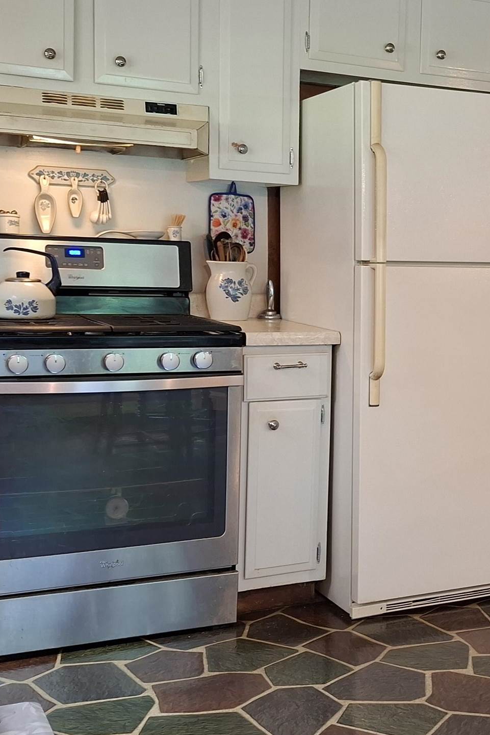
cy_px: 351
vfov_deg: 38.9
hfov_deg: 25.3
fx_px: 1041
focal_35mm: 51
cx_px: 481
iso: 320
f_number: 1.8
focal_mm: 5.54
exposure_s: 1/24
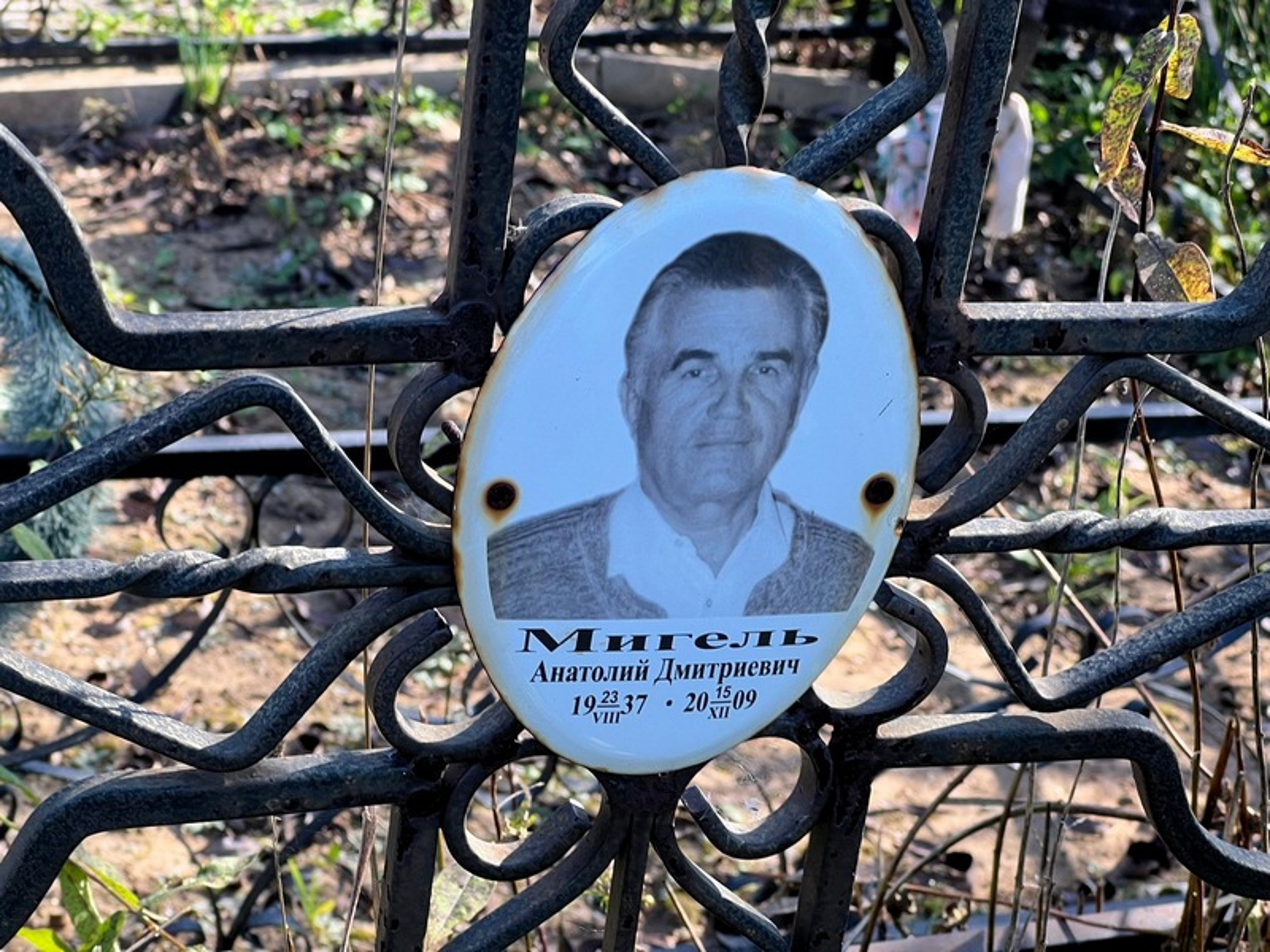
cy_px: 476
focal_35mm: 77
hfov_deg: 25.3
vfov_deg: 19.1
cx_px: 635
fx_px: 2825
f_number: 2.8
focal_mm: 9
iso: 32
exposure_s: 1/122
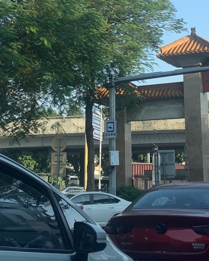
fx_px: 657
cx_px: 129
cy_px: 60
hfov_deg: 18.1
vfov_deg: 22.2
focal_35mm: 85
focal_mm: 4.25
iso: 25
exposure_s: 1/678
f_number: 1.8
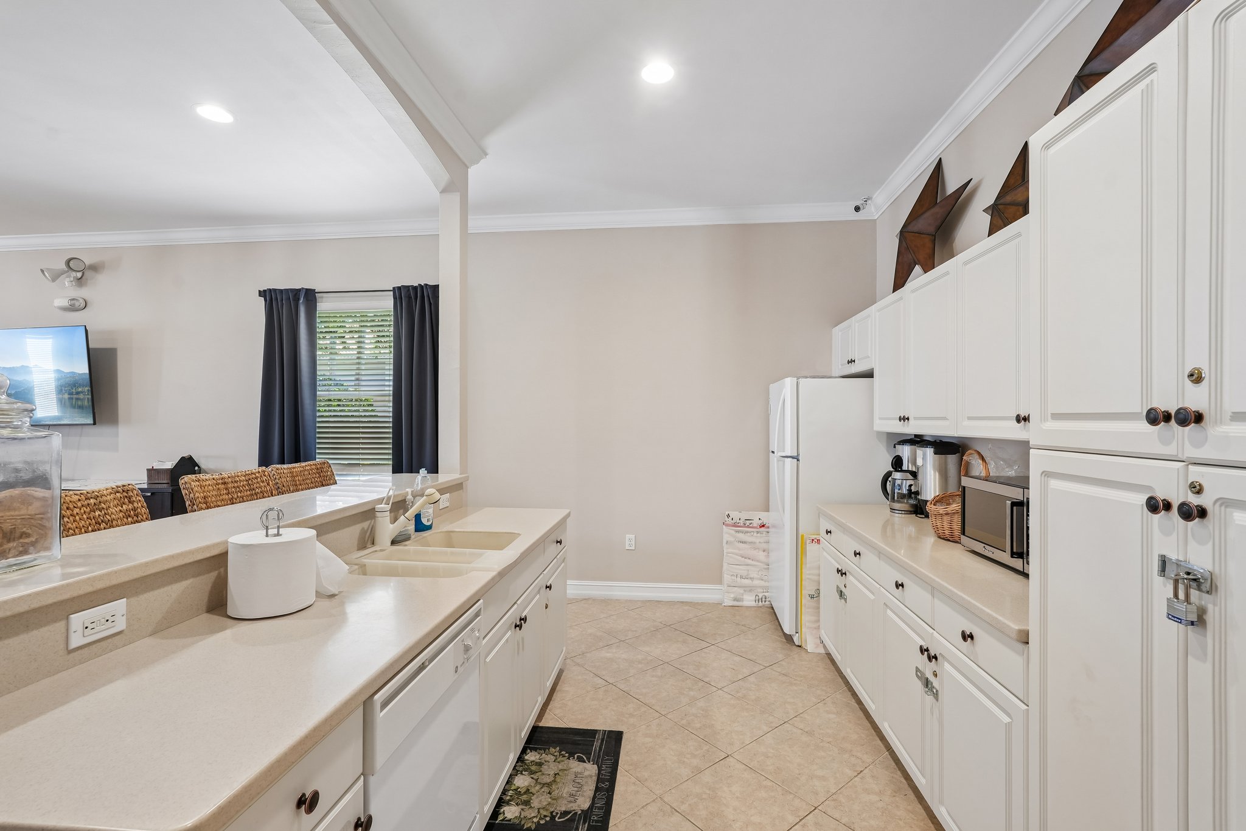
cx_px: 623
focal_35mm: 16
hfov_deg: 96.7
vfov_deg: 73.7
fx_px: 554
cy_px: 416
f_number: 8
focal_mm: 16
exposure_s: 1/8
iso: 400
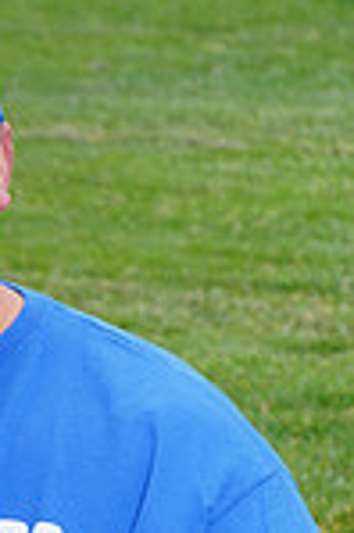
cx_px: -198
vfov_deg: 5.0
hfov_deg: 3.4
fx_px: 5987
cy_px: 876
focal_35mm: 405
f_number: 9
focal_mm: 104
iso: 200
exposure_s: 1/200
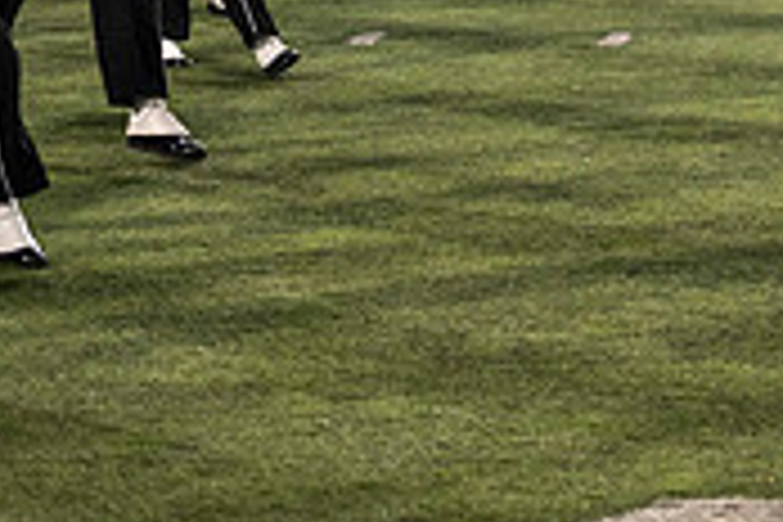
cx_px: 1215
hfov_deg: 8.6
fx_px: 5067
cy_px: -306
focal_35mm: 233
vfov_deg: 5.8
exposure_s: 1/500
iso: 1000
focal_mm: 70
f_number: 2.8
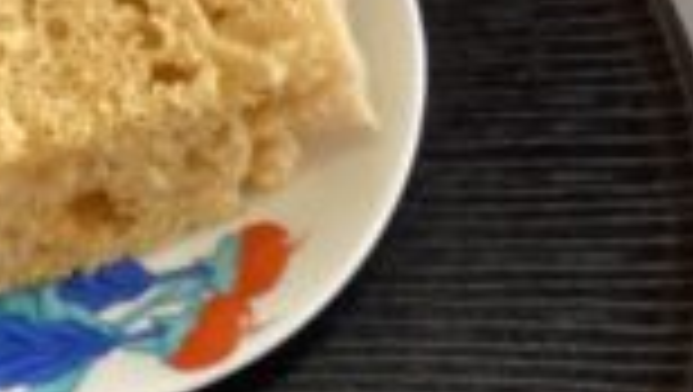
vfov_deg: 14.8
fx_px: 1508
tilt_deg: -67.3
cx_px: 124
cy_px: 223
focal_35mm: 82
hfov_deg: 25.4
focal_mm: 3.3
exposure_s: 1/40
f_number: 2.4
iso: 400
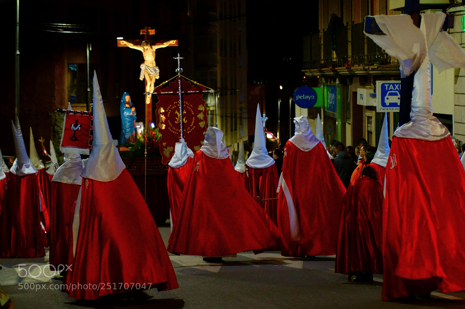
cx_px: 232
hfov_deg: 19.5
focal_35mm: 105
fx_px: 1355
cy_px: 154
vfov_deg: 13.0
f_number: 4
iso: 1600
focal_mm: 70
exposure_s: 1/30
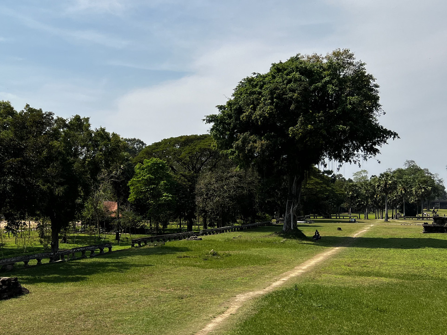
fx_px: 555
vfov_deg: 33.6
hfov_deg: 42.3
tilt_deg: +0.9
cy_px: 186
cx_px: 104
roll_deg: -0.3
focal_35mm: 43
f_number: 1.5
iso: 50
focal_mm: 5.7
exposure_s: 1/5587
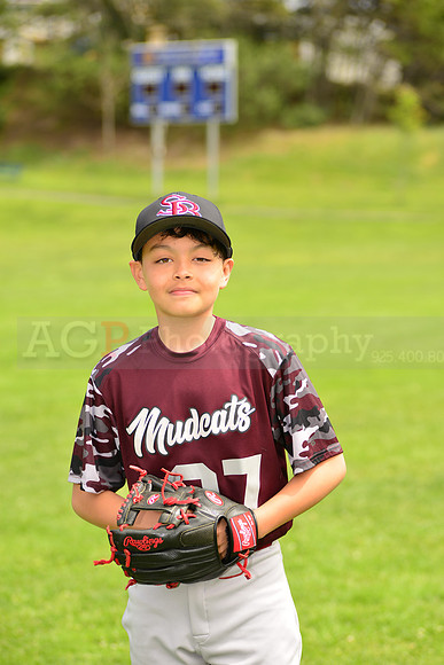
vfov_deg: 17.6
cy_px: 332
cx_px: 222
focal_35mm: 116
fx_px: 2145
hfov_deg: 11.8
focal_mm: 116
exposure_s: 1/250
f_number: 5
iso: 100
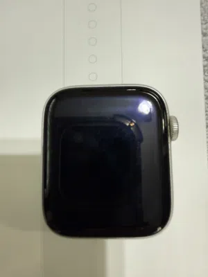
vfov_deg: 71.6
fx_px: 192
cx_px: 104
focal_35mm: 24
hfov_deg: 56.8
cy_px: 138
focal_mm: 2.22
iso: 320
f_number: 2.2
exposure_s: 1/41
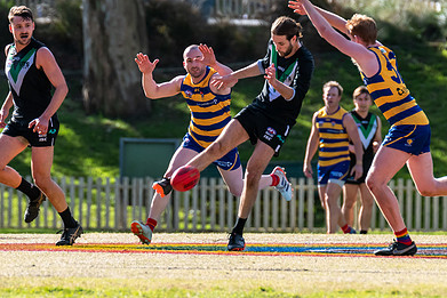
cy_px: 141
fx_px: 10160
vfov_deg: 1.7
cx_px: 222
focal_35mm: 818
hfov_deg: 2.5
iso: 640
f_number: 6.3
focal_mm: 420
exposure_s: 1/1600
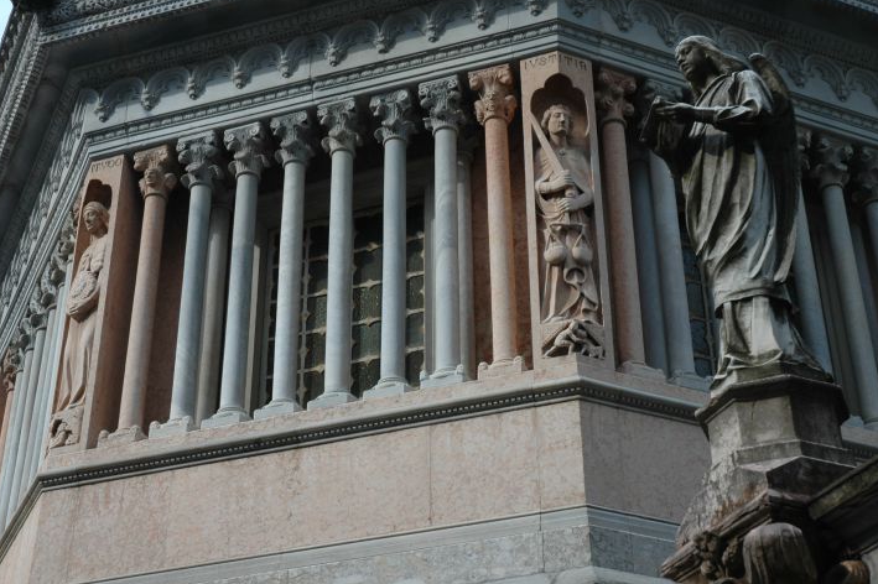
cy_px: 288
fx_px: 1487
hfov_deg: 32.9
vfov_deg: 22.2
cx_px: 437
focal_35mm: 61
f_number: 10
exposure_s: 1/160
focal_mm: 40
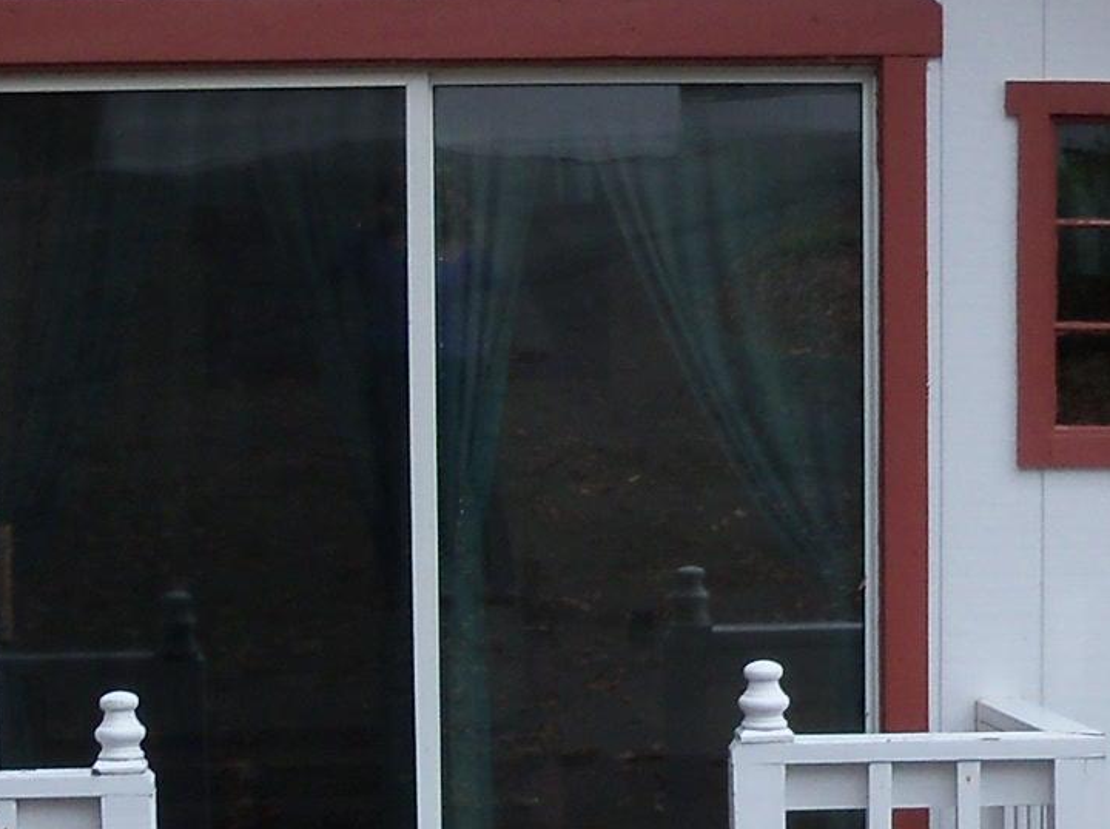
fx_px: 4035
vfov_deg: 11.7
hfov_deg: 15.6
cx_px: 780
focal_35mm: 126
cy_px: 424
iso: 80
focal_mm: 6.2
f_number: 3.5
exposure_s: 1/40
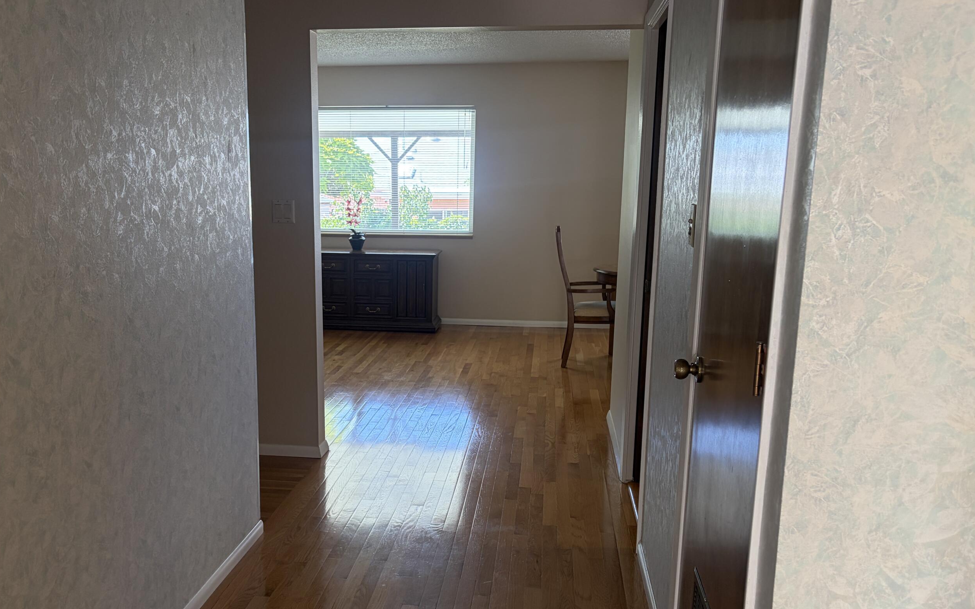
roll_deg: +0.6
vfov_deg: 38.2
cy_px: 356
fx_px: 877
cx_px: 404
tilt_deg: -11.4
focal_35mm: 33
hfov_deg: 57.8
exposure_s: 1/114
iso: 125
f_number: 1.6
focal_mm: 5.96
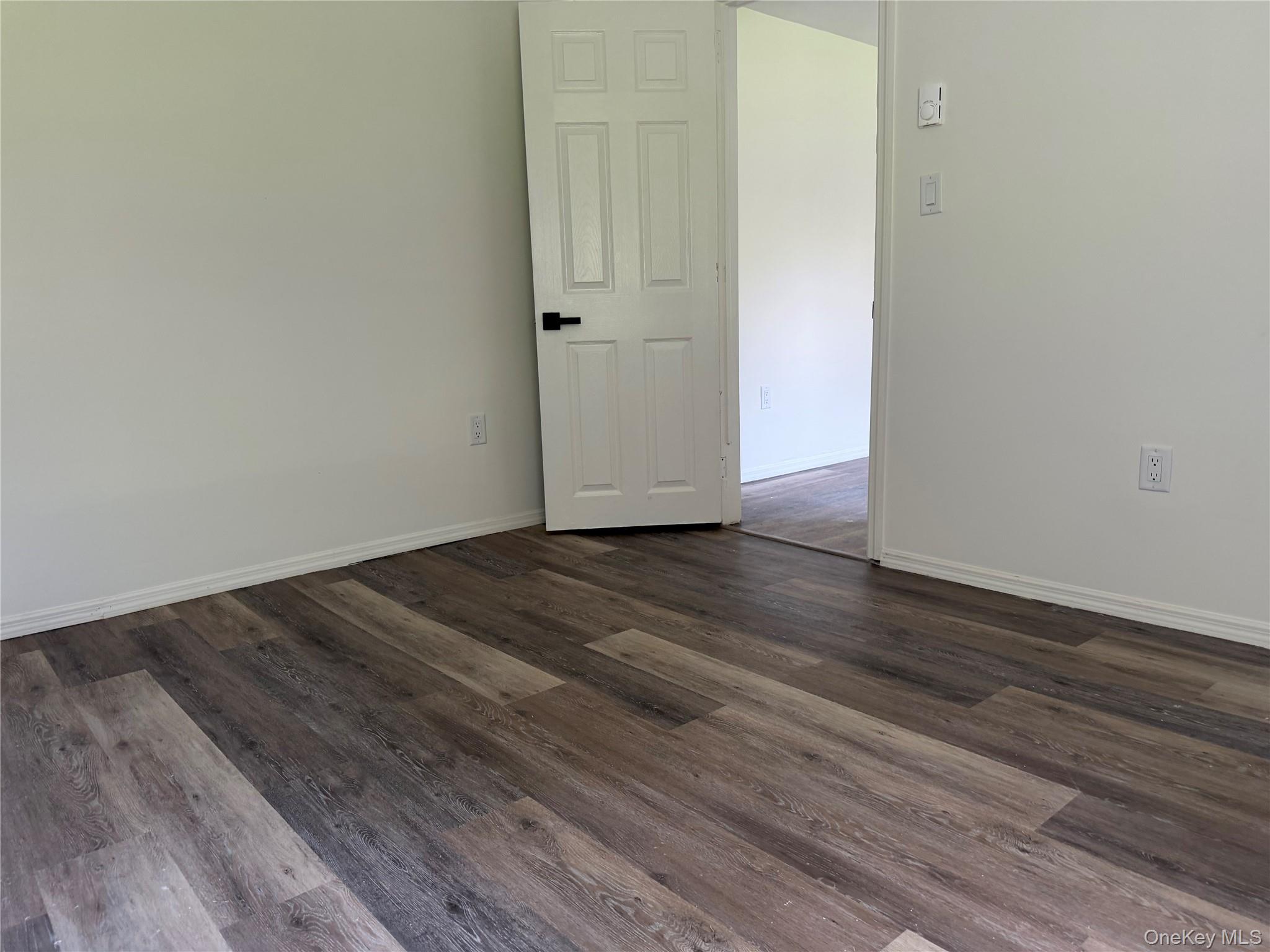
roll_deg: +0.1
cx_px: 635
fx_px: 881
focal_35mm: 24
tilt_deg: -7.0
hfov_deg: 71.6
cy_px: 476
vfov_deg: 56.8
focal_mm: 6.76
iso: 160
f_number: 1.78
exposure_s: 1/121
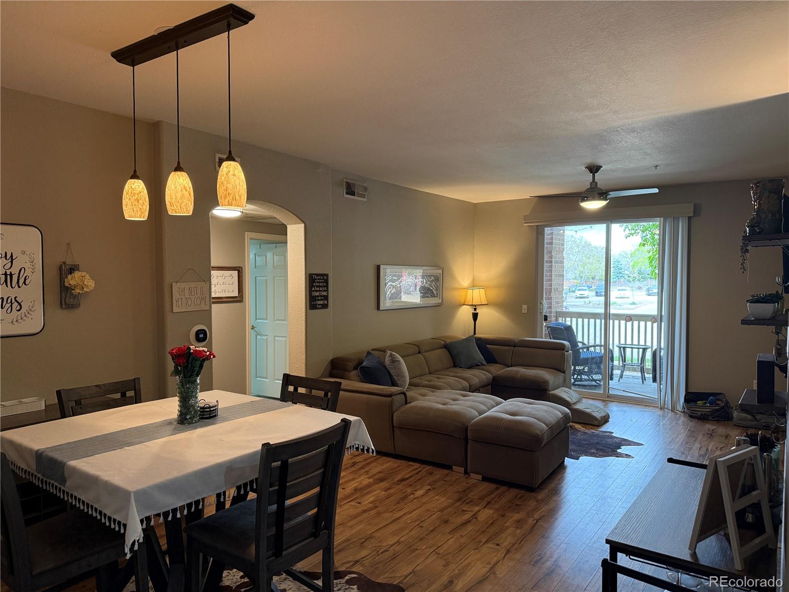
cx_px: 394
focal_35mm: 24
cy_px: 296
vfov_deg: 56.8
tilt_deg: -0.9
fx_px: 547
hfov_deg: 71.6
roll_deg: -0.5
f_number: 1.78
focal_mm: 6.76
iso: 250
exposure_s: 1/60
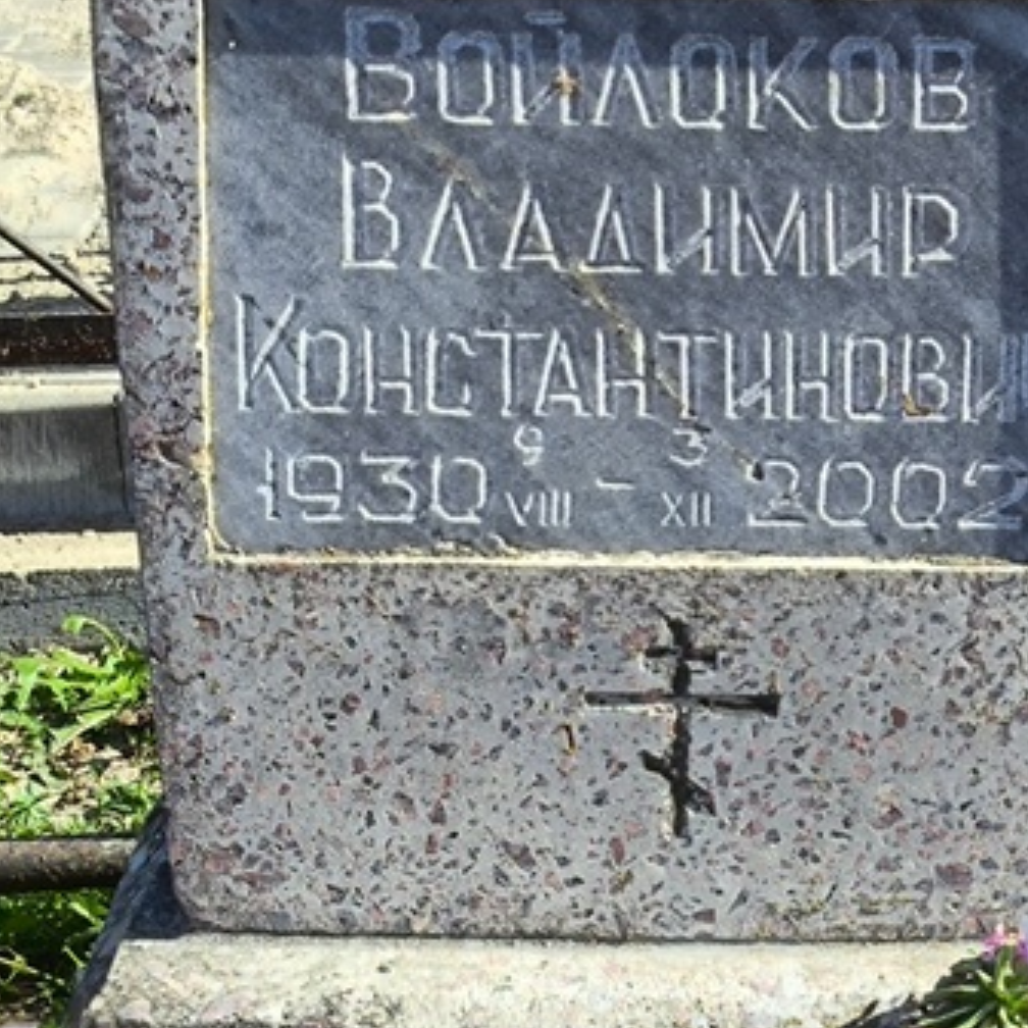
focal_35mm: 105
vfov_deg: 16.6
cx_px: 910
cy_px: 370
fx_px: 3528
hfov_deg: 16.4
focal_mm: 4.71
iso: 50
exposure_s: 1/690
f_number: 1.7
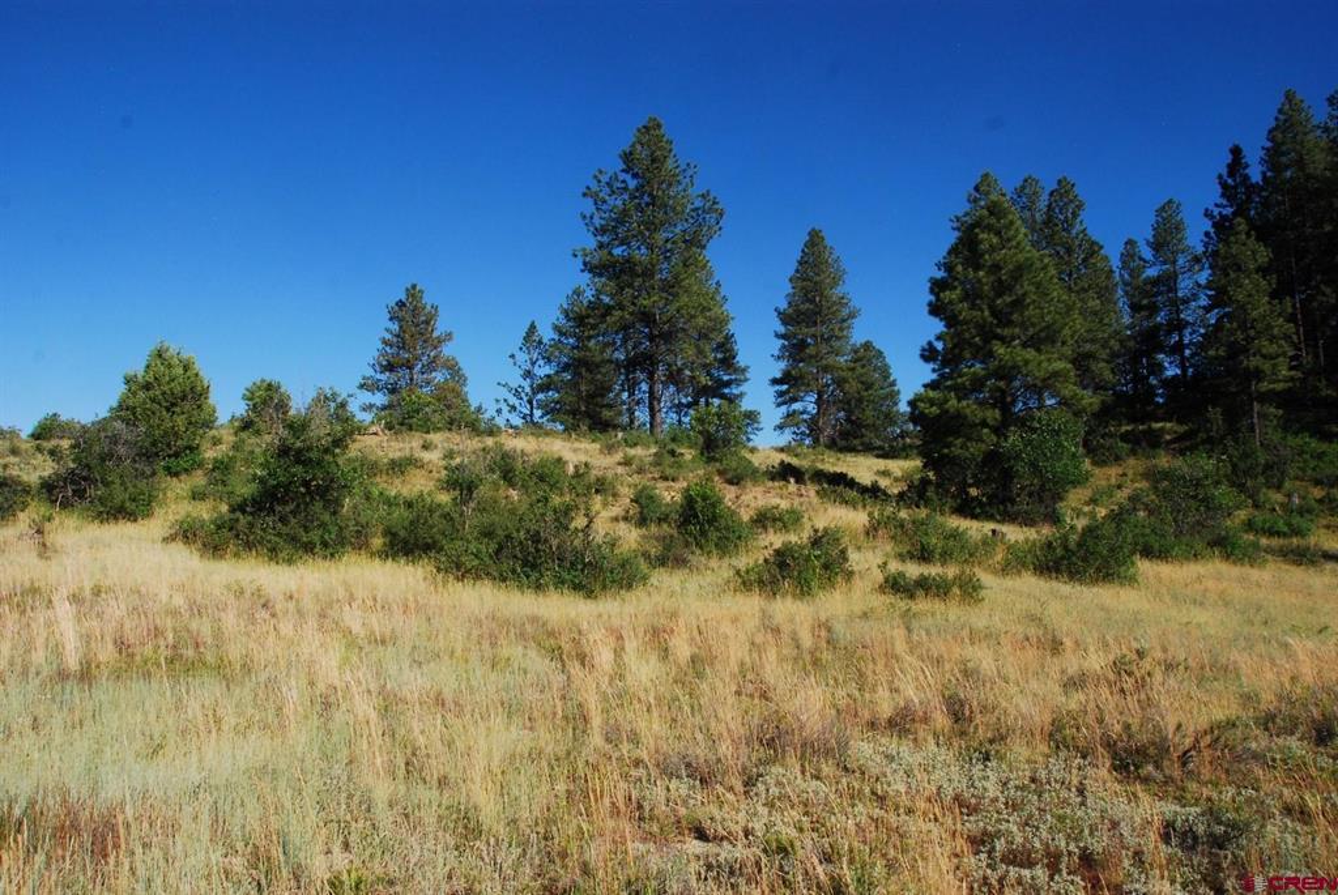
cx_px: 669
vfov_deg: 48.0
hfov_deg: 67.3
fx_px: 1004
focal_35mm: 27
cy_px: 448
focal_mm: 18
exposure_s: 1/500
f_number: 11
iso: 400
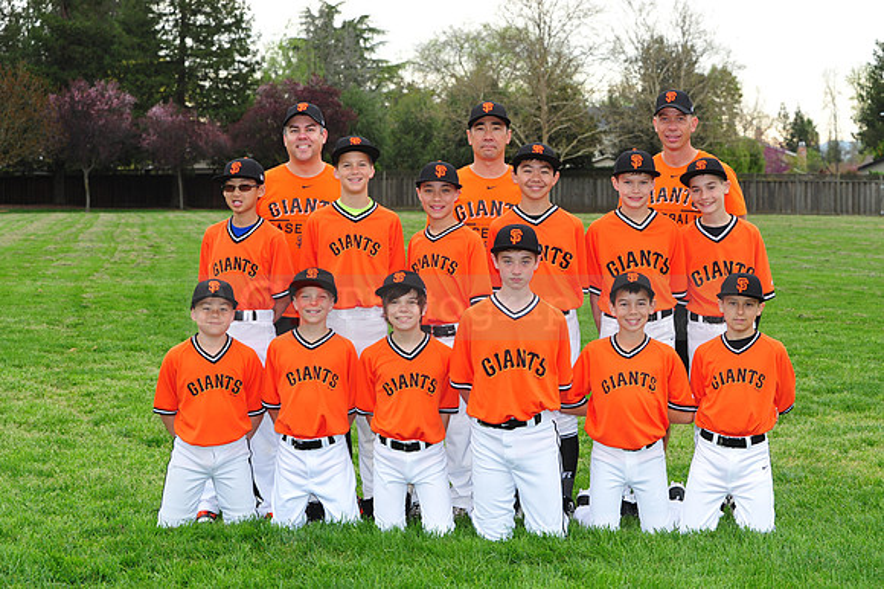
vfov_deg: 17.0
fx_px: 1963
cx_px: 442
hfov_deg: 25.4
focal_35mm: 80
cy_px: 294
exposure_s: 1/200
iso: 400
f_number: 8
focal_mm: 80
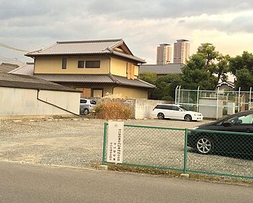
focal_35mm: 47
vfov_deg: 32.0
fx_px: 352
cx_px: 117
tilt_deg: +1.9
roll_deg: -2.5
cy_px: 86
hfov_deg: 39.5
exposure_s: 1/60
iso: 50
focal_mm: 4.15
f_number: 2.2
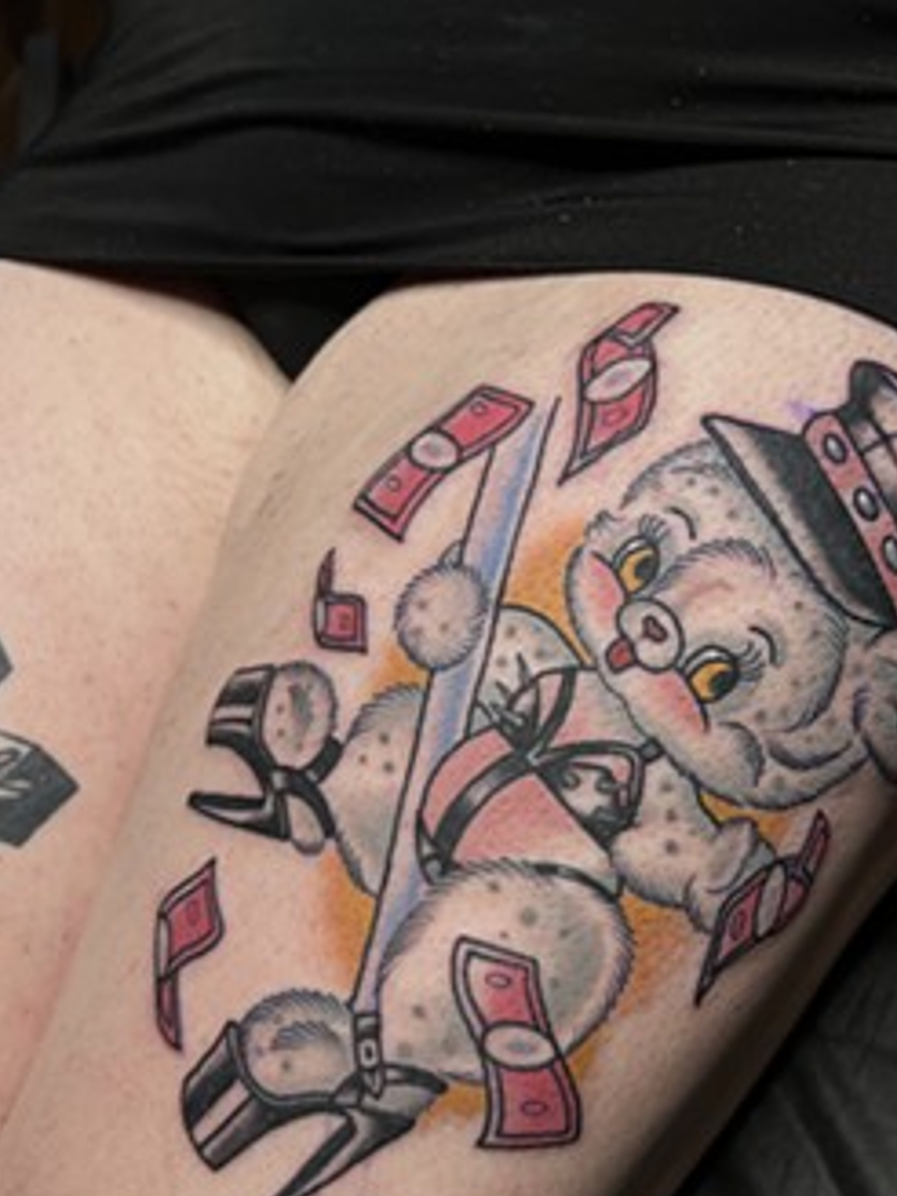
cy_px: 722
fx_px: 1313
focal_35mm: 38
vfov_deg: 48.7
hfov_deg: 37.3
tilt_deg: -62.5
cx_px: 598
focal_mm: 5.7
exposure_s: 1/166
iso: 40
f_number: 1.5
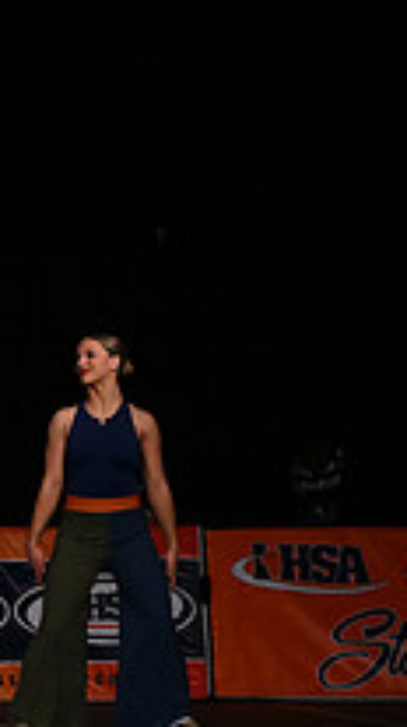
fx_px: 4637
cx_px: -589
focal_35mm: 241
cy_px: 574
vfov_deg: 8.9
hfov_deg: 4.9
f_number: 4
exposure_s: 1/1000
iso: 6400
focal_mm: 82
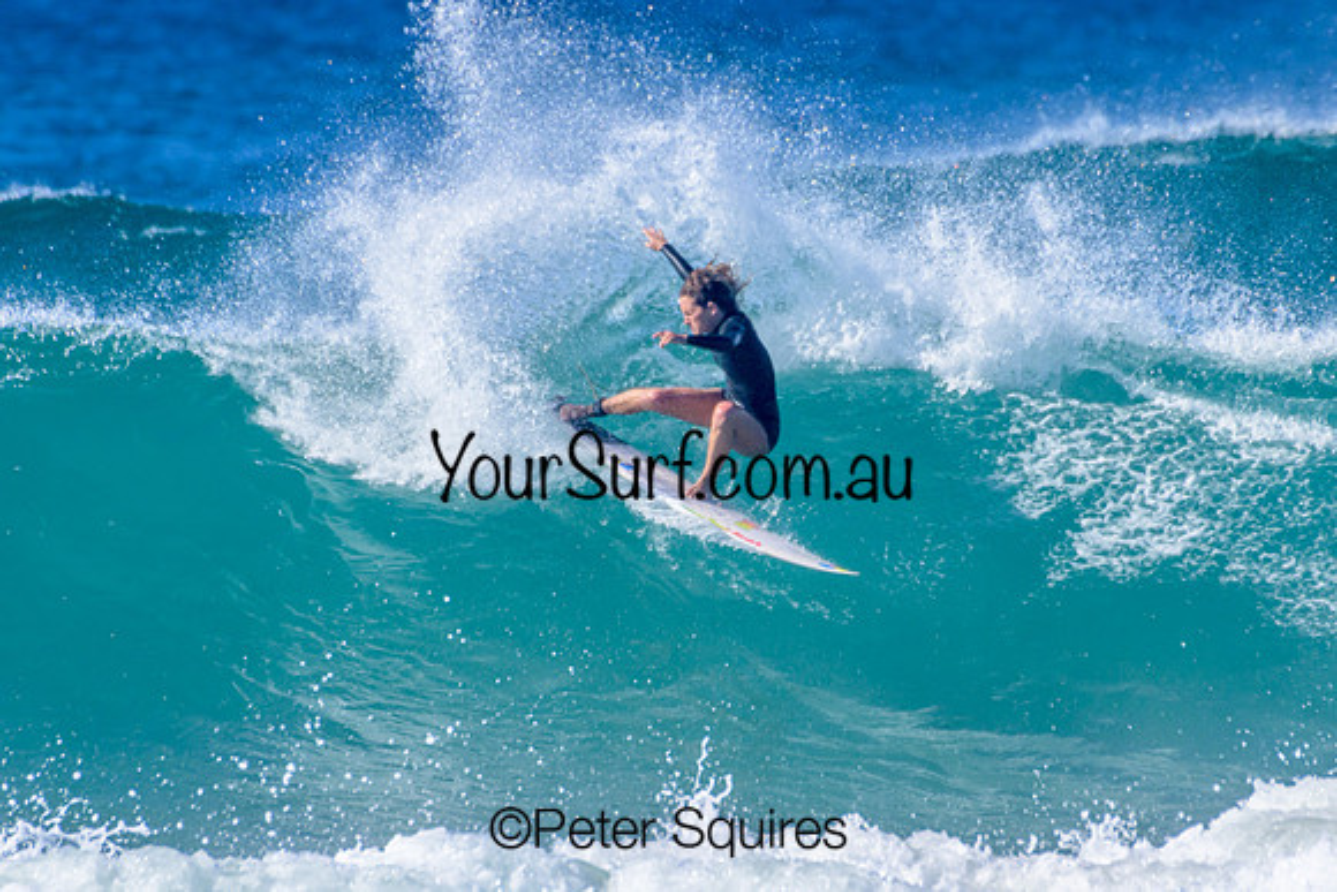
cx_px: 668
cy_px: 446
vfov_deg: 1.4
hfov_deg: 2.1
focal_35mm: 1000
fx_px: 37146
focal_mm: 1000
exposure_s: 1/2000
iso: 1100
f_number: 11
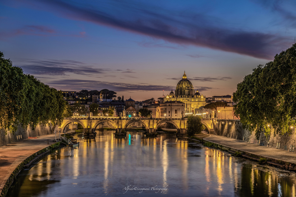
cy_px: 98
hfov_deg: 32.9
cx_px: 148
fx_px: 502
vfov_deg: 22.3
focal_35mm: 61
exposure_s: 15
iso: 50
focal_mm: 61
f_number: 11
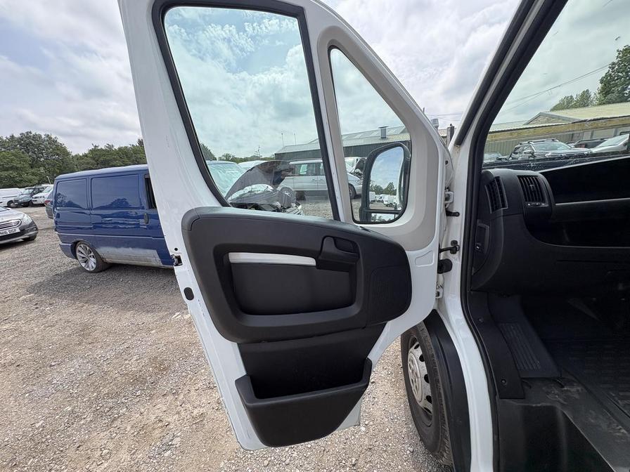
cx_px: 315
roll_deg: +2.9
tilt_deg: -10.0
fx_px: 255
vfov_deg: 85.7
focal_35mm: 14
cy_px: 236
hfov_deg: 102.1
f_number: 2.2
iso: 40
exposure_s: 1/569
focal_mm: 2.22
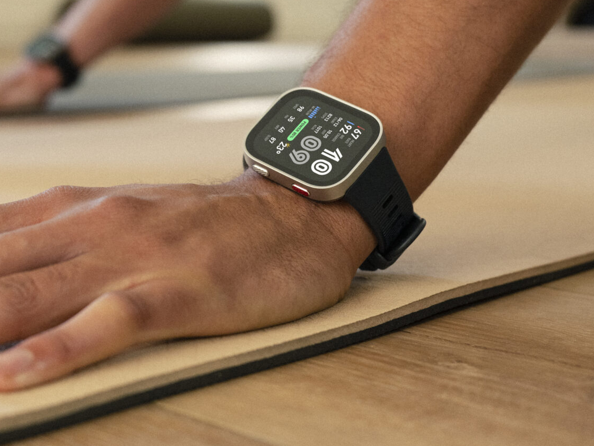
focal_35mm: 72
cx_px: 195
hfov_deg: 26.9
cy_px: 97
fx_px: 1235
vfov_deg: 20.2
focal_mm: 33
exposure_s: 1/160
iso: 800
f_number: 4
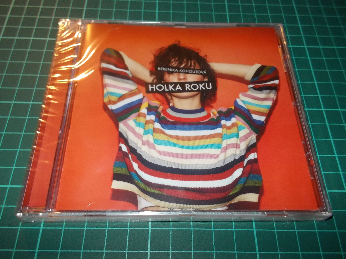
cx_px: 173
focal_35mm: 29
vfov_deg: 48.2
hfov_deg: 61.7
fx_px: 290
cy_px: 130
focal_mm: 4.1
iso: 200
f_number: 3.3
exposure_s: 1/30
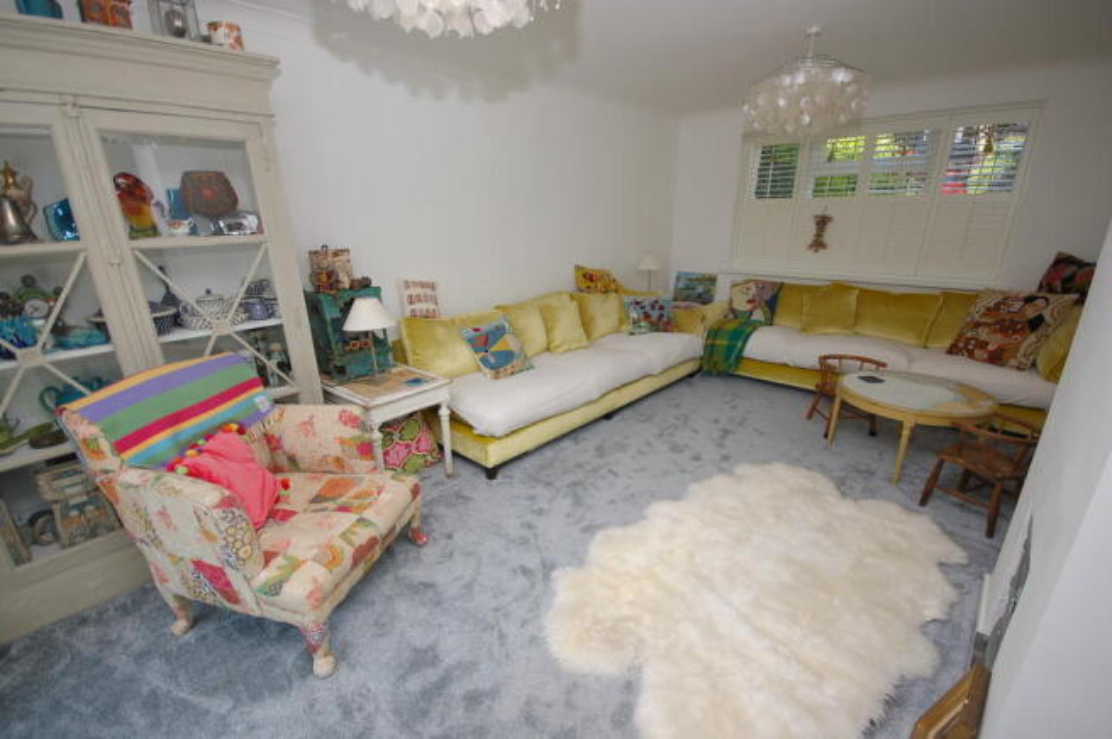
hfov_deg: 100.4
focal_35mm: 15
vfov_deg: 77.2
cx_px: 556
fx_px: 463
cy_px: 370
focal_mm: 10
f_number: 4
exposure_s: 1/160
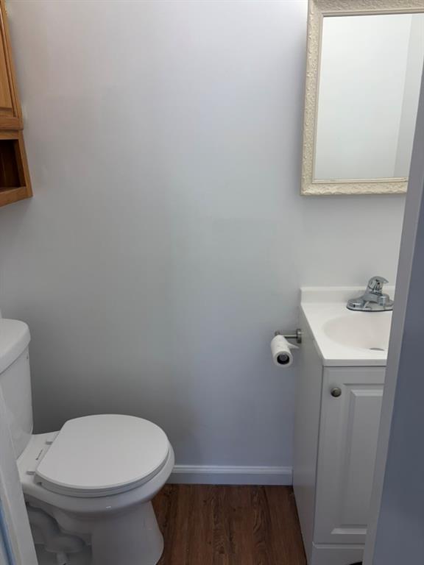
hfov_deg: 53.1
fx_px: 425
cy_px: 282
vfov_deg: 67.3
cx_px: 212
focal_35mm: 26
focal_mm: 5.96
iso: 64
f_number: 1.6
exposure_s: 1/120
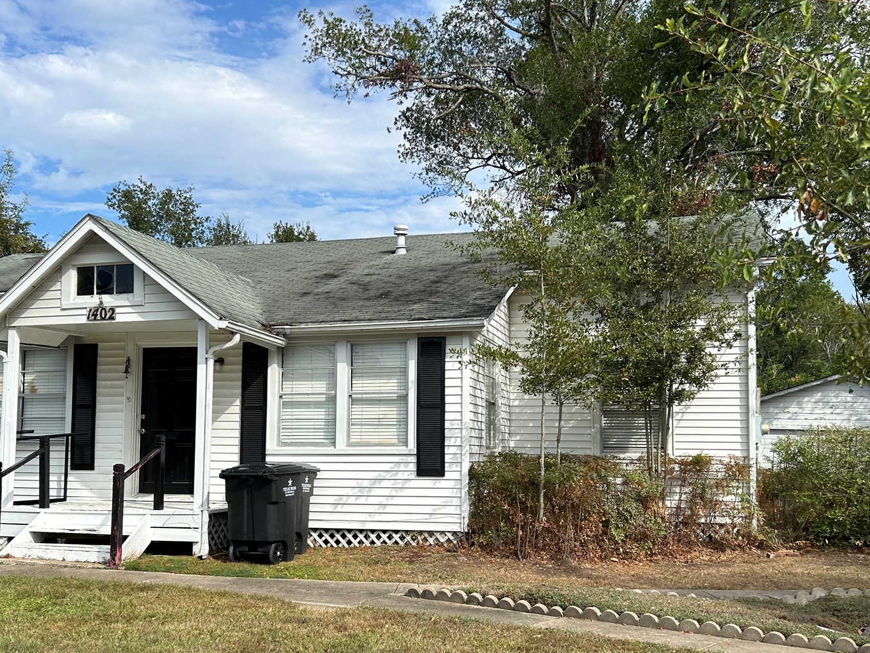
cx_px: 393
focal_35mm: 39
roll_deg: +0.0
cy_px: 412
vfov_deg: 36.6
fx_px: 980
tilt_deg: +2.9
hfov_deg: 47.8
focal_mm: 5.7
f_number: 1.5
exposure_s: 1/3831
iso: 50
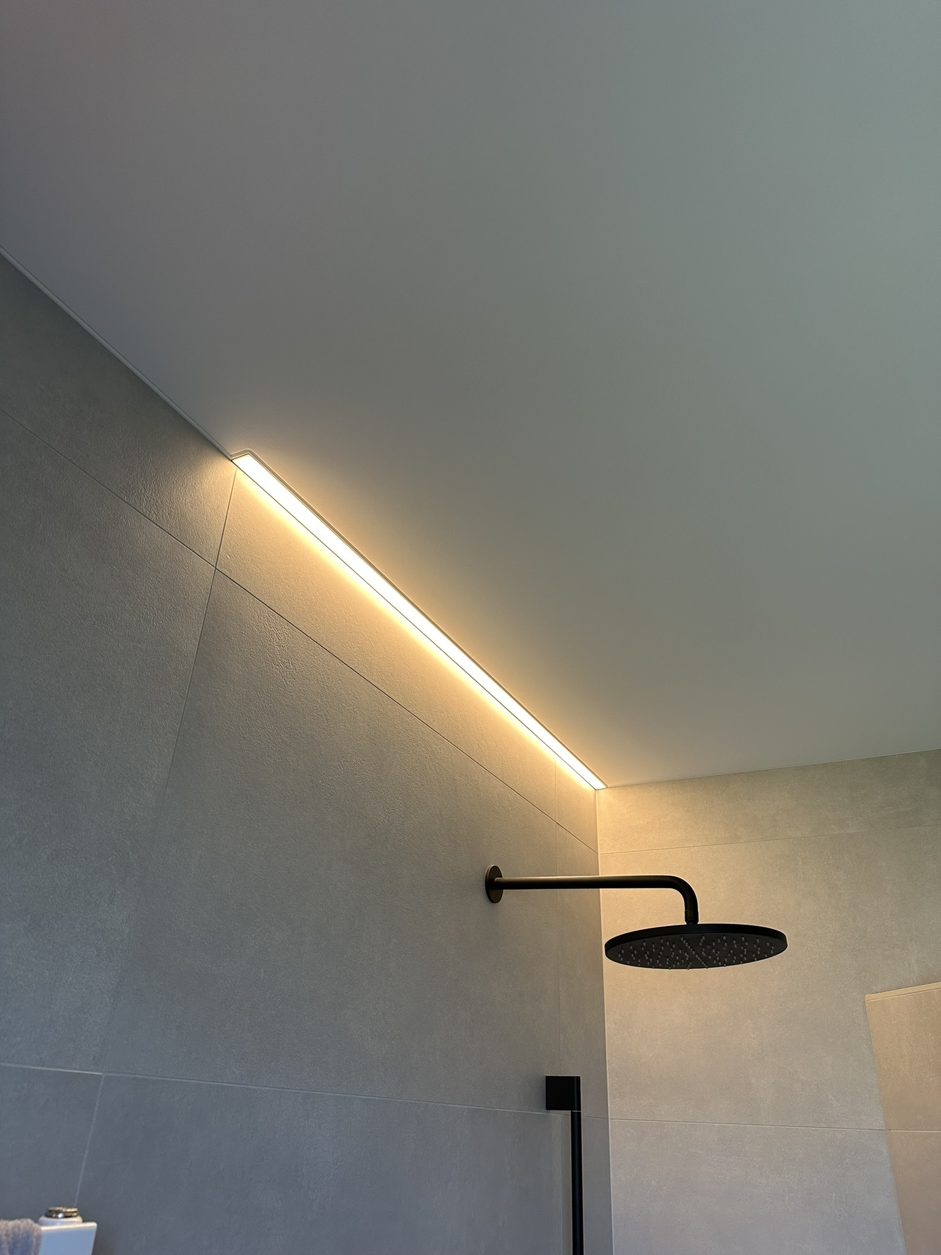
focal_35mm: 24
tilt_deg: +30.7
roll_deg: -2.3
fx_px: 870
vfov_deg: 71.6
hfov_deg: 56.8
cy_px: 628
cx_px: 470
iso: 125
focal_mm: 6.86
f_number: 1.78
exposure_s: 1/121
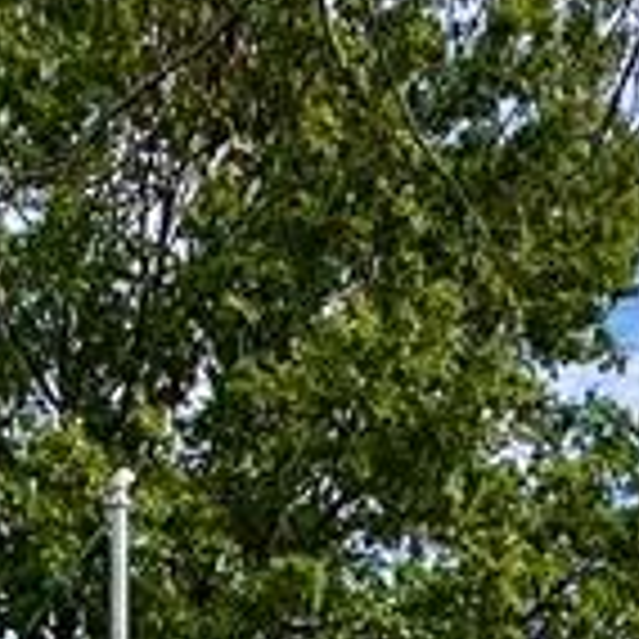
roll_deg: -0.1
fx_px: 1859
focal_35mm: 89
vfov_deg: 14.9
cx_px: 86
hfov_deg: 19.2
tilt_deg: -1.3
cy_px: 1368
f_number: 2.2
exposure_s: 1/1062
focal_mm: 2.22
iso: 40
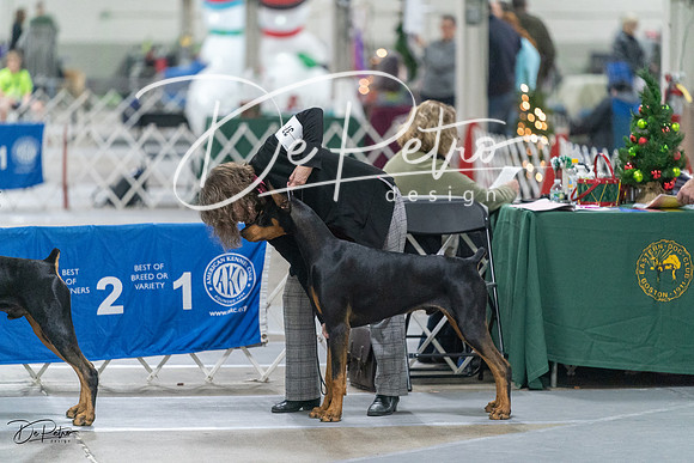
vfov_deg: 6.9
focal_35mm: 198
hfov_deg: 10.4
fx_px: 3818
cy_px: 232
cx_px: 347
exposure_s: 1/320
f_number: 2.8
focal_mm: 198
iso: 6400
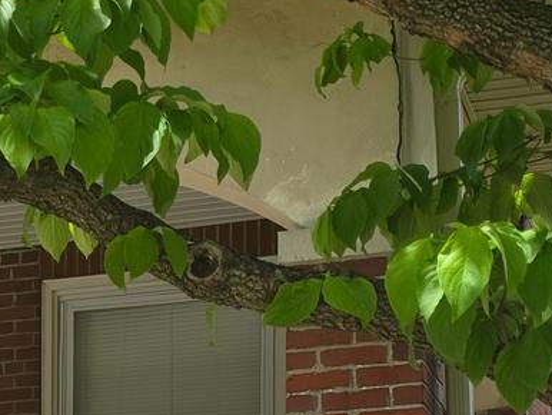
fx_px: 1947
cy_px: 607
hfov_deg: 15.9
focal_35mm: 122
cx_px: 11
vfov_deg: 11.7
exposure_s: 1/2134
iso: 80
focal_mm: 6.3
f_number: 1.7
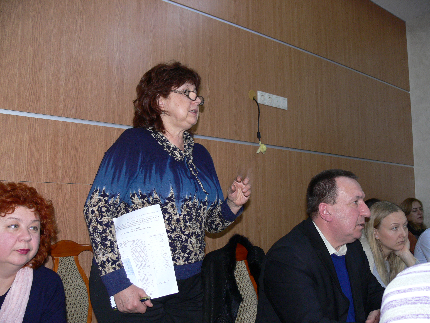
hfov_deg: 52.6
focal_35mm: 35
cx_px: 215
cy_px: 162
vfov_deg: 40.7
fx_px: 435
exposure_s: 1/30
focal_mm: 7.4
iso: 100
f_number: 2.8
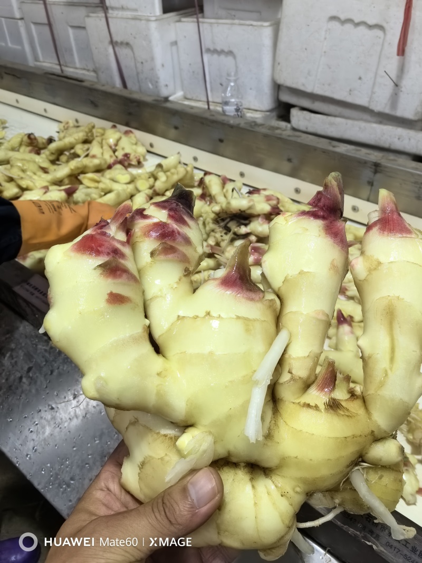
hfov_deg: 51.3
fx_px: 439
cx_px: 211
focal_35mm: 27
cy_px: 282
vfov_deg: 65.3
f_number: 4
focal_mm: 5.75
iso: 640
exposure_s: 1/100
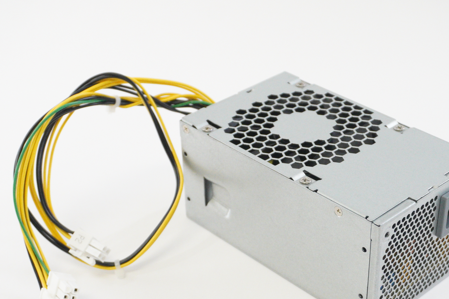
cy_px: 210
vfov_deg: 20.0
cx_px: 248
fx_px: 844
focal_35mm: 68
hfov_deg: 29.8
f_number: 5.6
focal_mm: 31
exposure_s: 1/200
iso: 4000
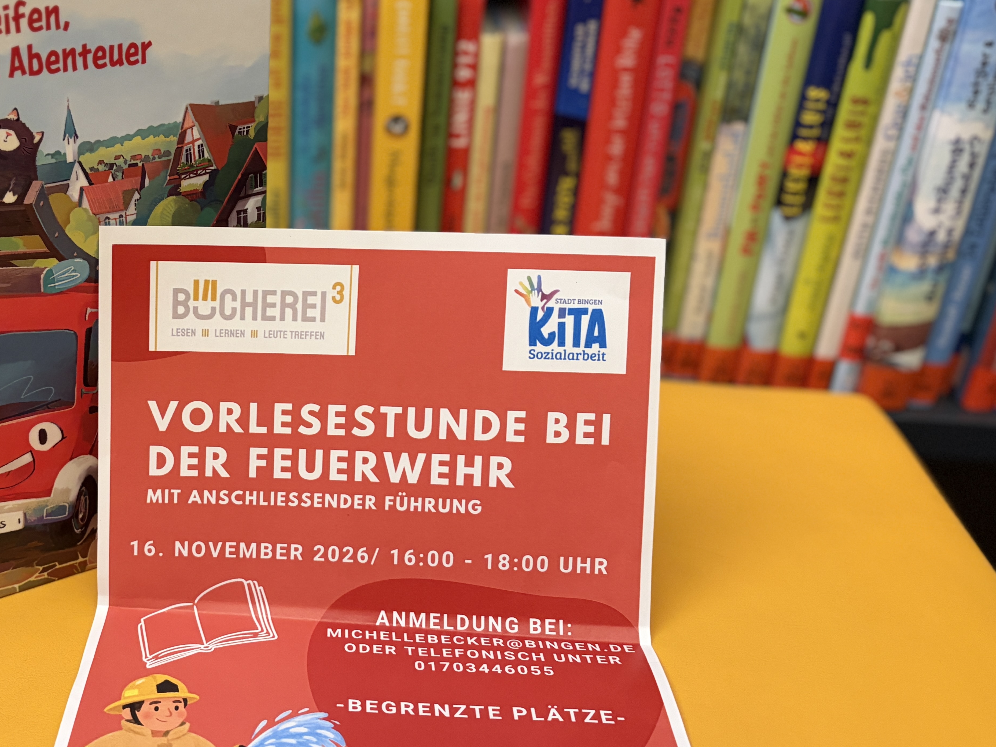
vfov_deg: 36.0
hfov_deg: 45.2
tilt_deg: -26.0
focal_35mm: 40
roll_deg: +0.9
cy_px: 389
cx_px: 253
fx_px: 1151
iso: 250
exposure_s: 1/50
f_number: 1.6
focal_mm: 5.96
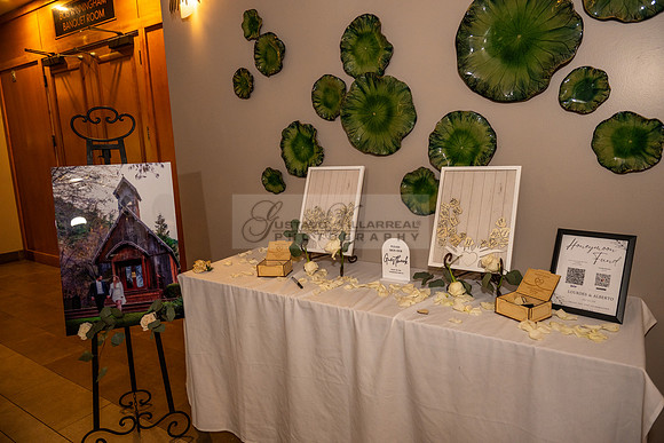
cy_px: 222
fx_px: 443
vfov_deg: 53.2
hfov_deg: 73.7
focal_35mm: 24
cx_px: 332
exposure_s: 1/100
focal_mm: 24
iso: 800
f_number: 3.5
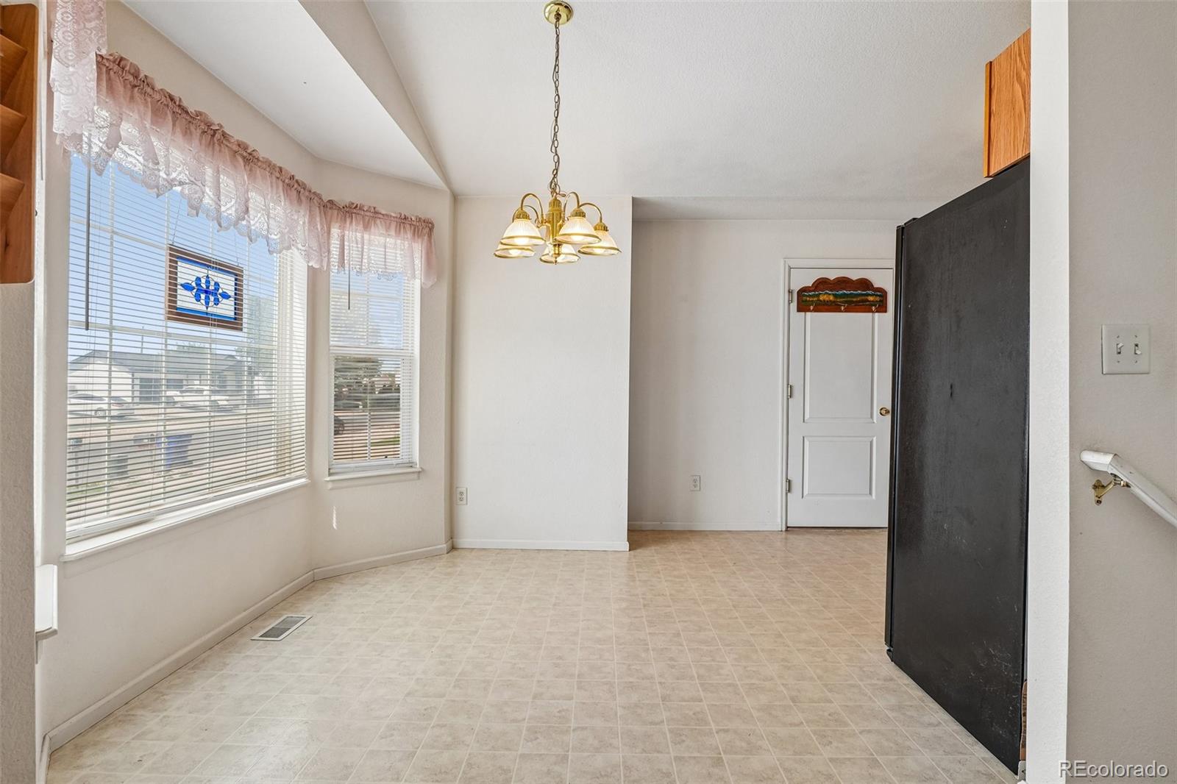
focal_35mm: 16
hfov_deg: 95.0
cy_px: 392
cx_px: 588
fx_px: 539
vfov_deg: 72.0
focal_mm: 11
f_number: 8
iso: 100
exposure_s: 1/45
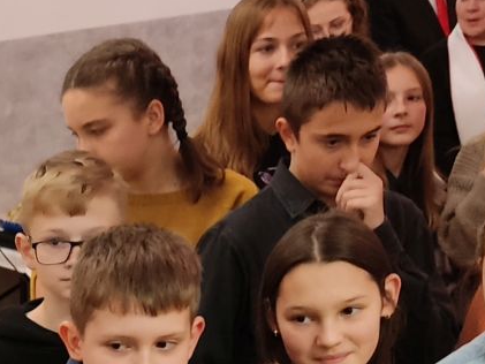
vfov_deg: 14.4
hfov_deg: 19.1
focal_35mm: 95
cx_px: -152
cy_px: 559
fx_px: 1331
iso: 1008
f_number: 1.79
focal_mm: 4.71
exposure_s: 1/125
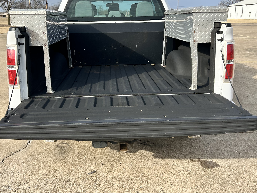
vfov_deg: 37.4
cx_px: 114
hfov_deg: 48.9
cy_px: 66
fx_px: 282
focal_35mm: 38
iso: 50
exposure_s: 1/3571
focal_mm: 5.7
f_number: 1.5
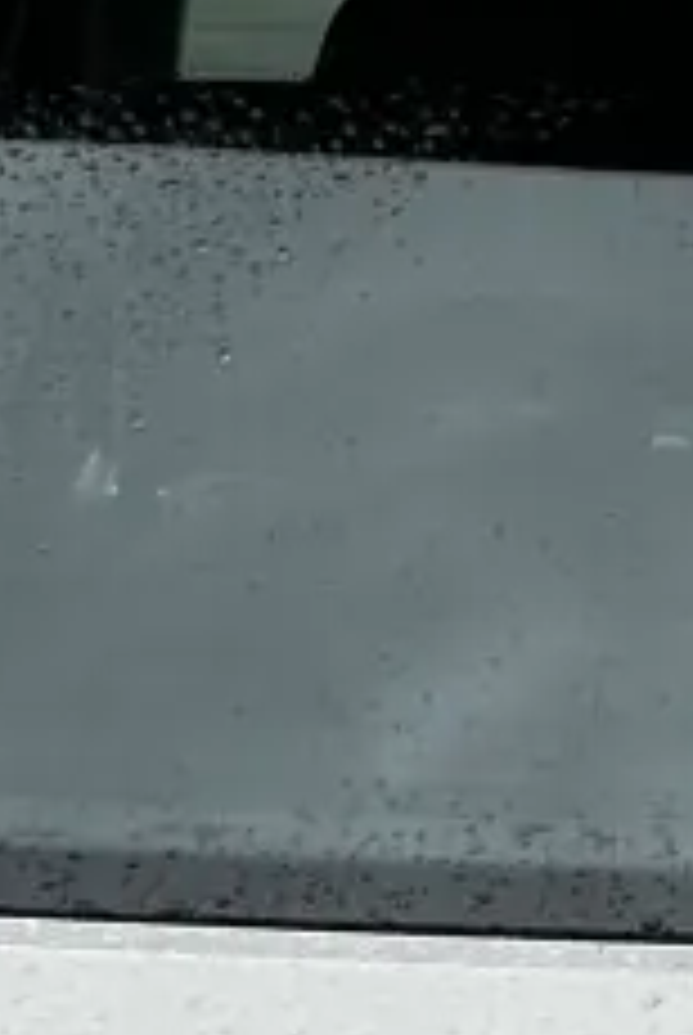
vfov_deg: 5.5
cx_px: 1220
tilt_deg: -12.6
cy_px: 1267
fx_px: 10651
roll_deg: -1.5
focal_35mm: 370
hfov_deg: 3.7
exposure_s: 1/1992
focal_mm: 6.86
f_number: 1.78
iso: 64
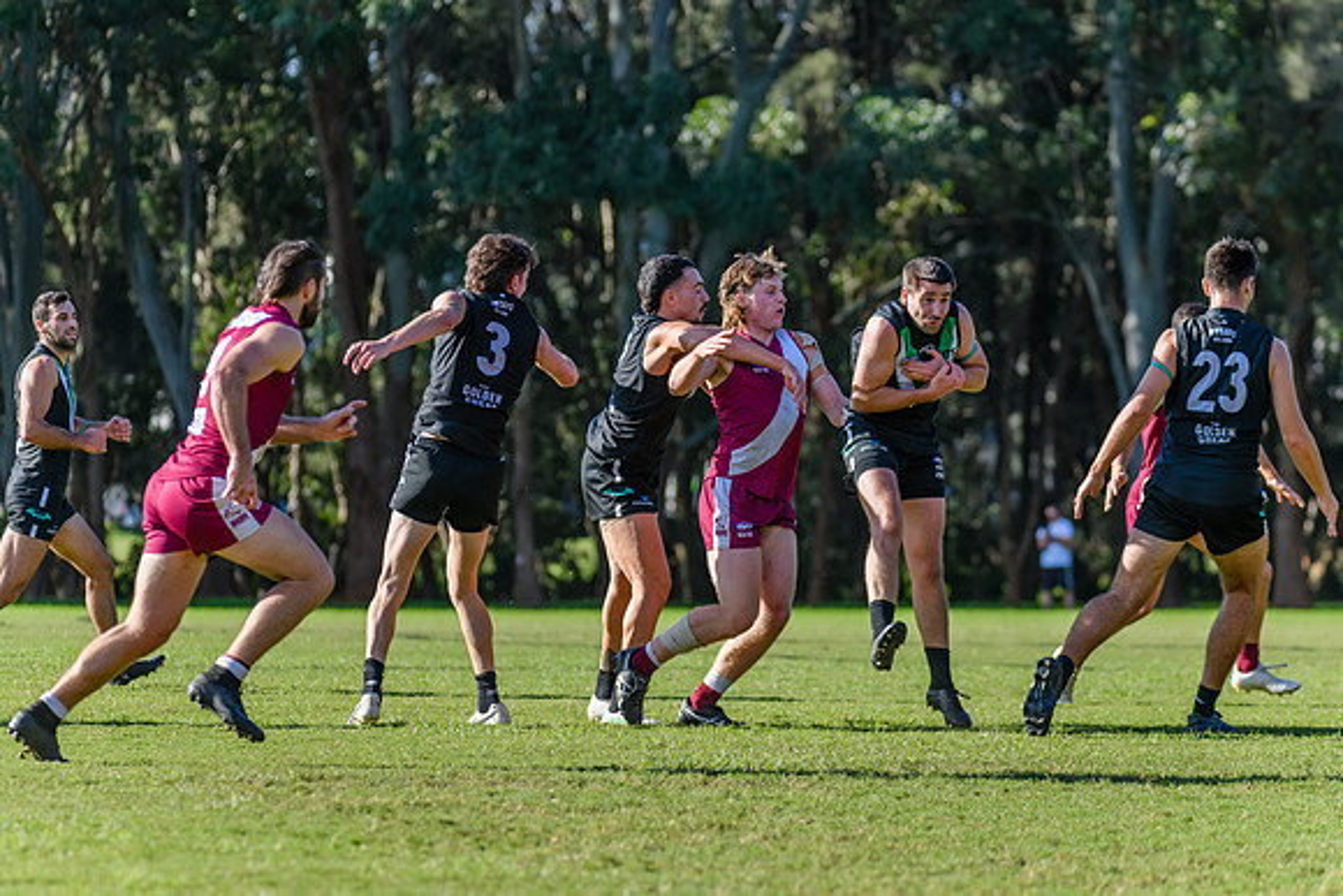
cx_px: 669
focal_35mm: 203
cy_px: 448
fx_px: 7569
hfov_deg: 10.1
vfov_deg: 6.8
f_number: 4.5
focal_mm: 195
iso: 800
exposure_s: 1/2500
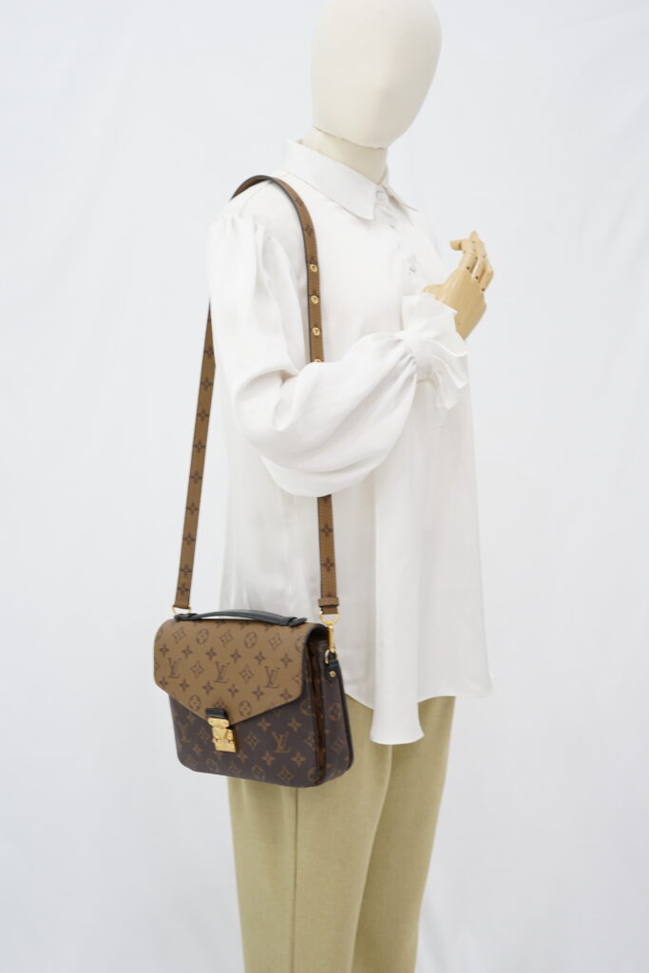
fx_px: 1352
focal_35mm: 50
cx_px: 324
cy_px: 486
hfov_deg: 27.0
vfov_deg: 39.6
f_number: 6.3
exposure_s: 1/8
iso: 640
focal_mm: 50
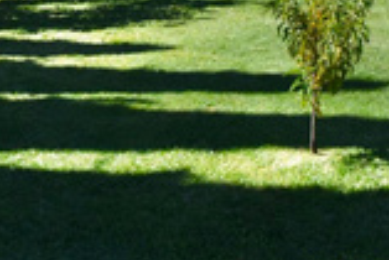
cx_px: 434
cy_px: -155
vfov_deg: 19.0
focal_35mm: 61
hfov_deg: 29.4
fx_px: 660
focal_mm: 10
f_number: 8
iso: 200
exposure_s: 1/500
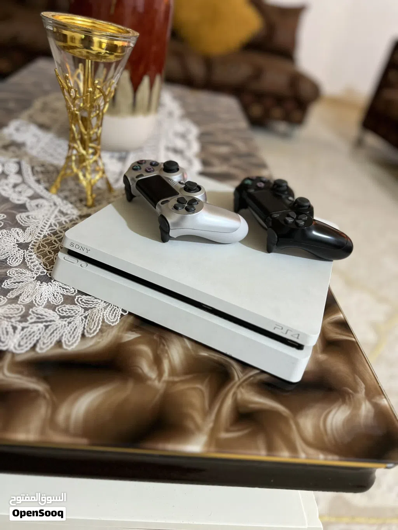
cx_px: 199
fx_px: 399
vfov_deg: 67.3
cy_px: 265
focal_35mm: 26
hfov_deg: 53.1
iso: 250
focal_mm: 5.7
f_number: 1.5
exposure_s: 1/60
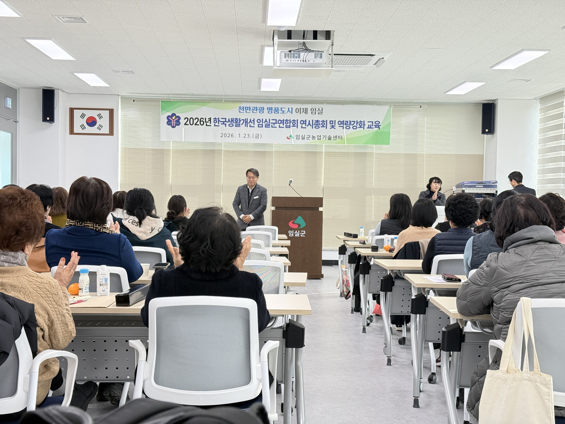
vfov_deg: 30.3
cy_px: 212
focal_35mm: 48
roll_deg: -0.1
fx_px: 783
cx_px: 282
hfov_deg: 39.7
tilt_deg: -0.3
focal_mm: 6.76
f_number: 1.78
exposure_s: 1/164
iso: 200
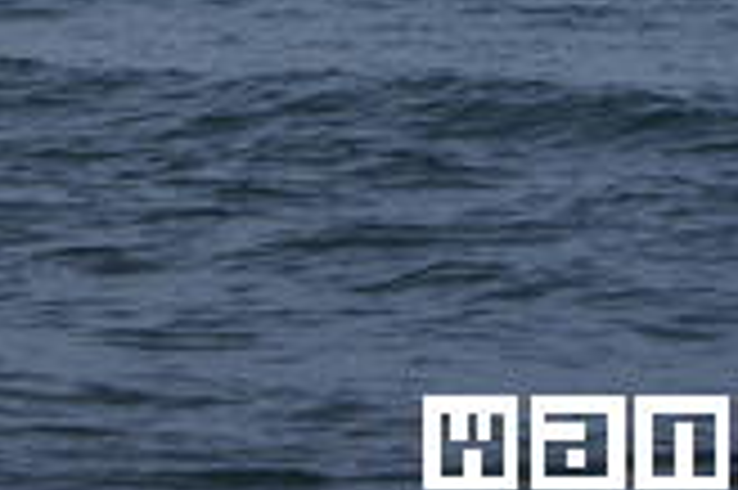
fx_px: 7229
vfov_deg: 3.9
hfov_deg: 5.8
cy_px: -279
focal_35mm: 353
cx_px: 585
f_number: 8
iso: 100
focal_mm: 70
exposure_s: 1/250
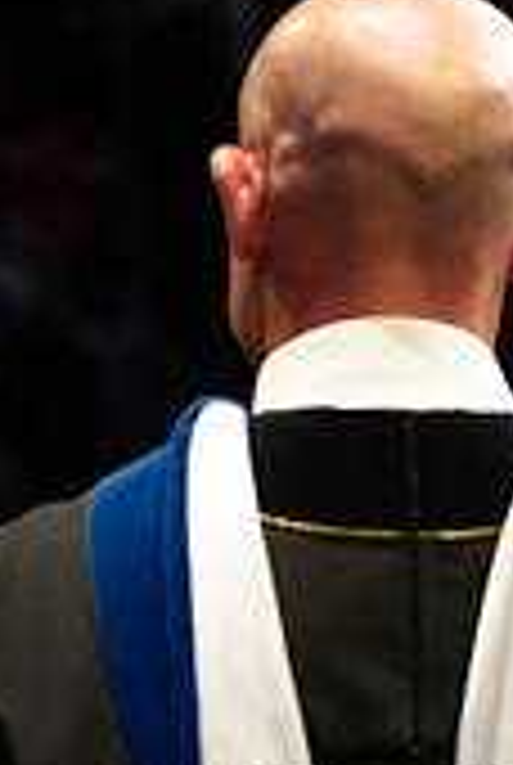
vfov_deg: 4.1
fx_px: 10729
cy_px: 427
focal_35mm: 504
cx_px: -88
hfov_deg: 2.7
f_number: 4.5
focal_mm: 125
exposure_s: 1/320
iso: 1600
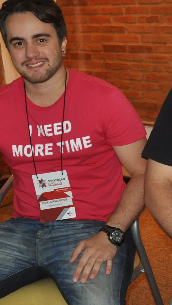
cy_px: 139
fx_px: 665
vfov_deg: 25.9
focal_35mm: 82
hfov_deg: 13.8
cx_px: 267
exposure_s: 1/60
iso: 1000
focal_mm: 22
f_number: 4.5
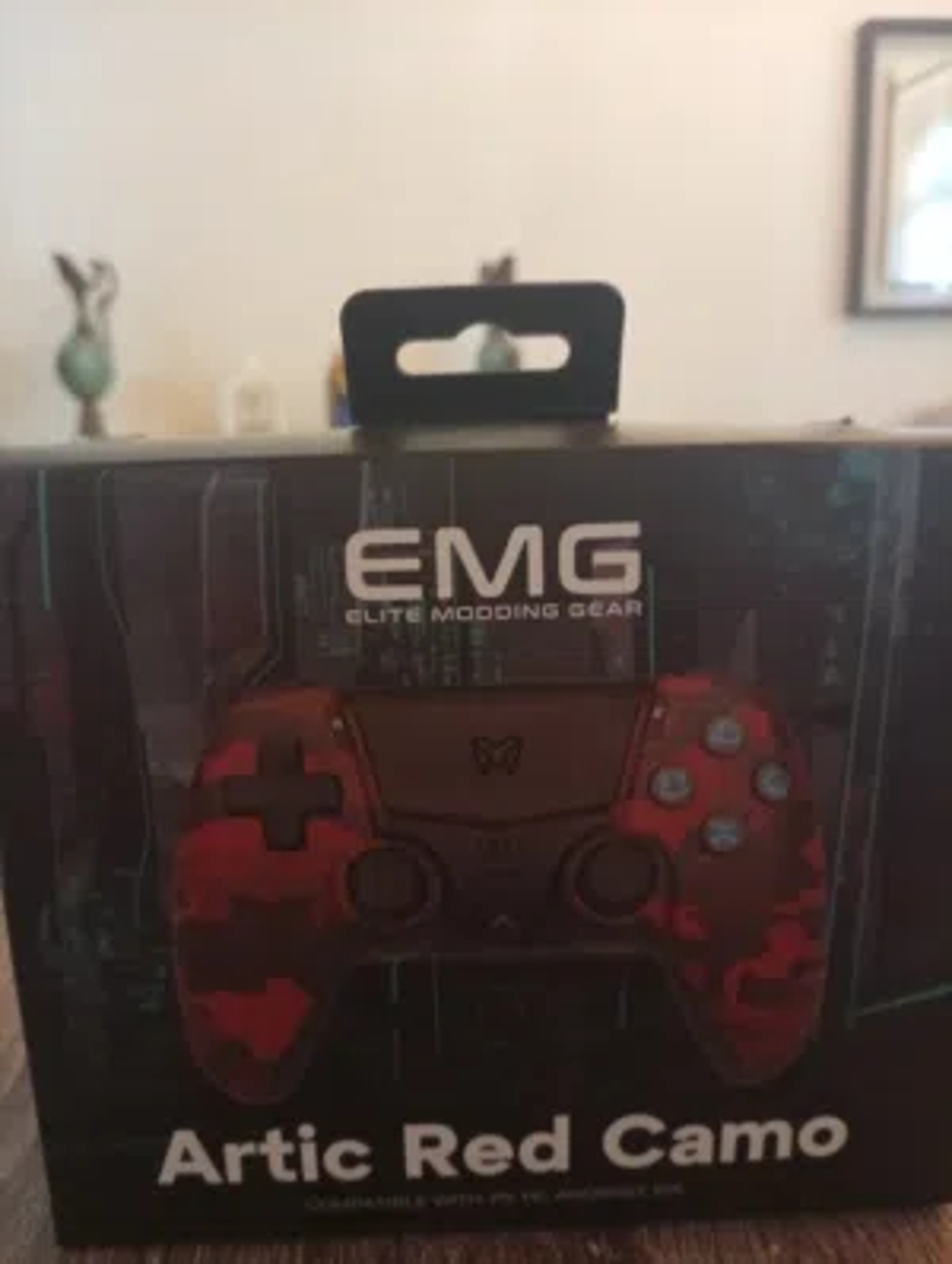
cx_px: 476
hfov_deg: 51.5
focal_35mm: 27
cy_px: 632
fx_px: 987
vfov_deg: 65.2
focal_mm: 3.84
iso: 587
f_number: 1.8
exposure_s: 1/25
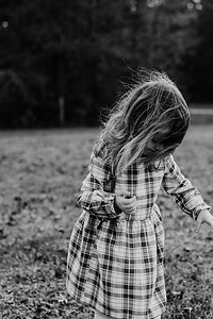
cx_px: 157
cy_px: 155
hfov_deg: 18.1
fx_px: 666
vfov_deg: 27.0
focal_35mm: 75
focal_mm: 50
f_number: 2.8
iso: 500
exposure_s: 1/1000
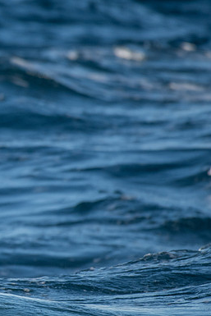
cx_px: -172
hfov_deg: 1.0
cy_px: 156
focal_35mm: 1406
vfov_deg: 1.5
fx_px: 12349
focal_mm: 500
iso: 500
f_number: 6.3
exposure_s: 1/2500
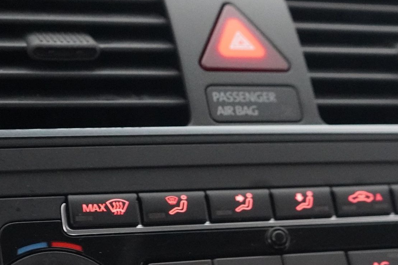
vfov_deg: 14.3
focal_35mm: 95
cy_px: 228
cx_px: 259
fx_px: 1050
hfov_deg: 21.4
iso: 6400
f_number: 3.5
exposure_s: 1/20
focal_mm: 28
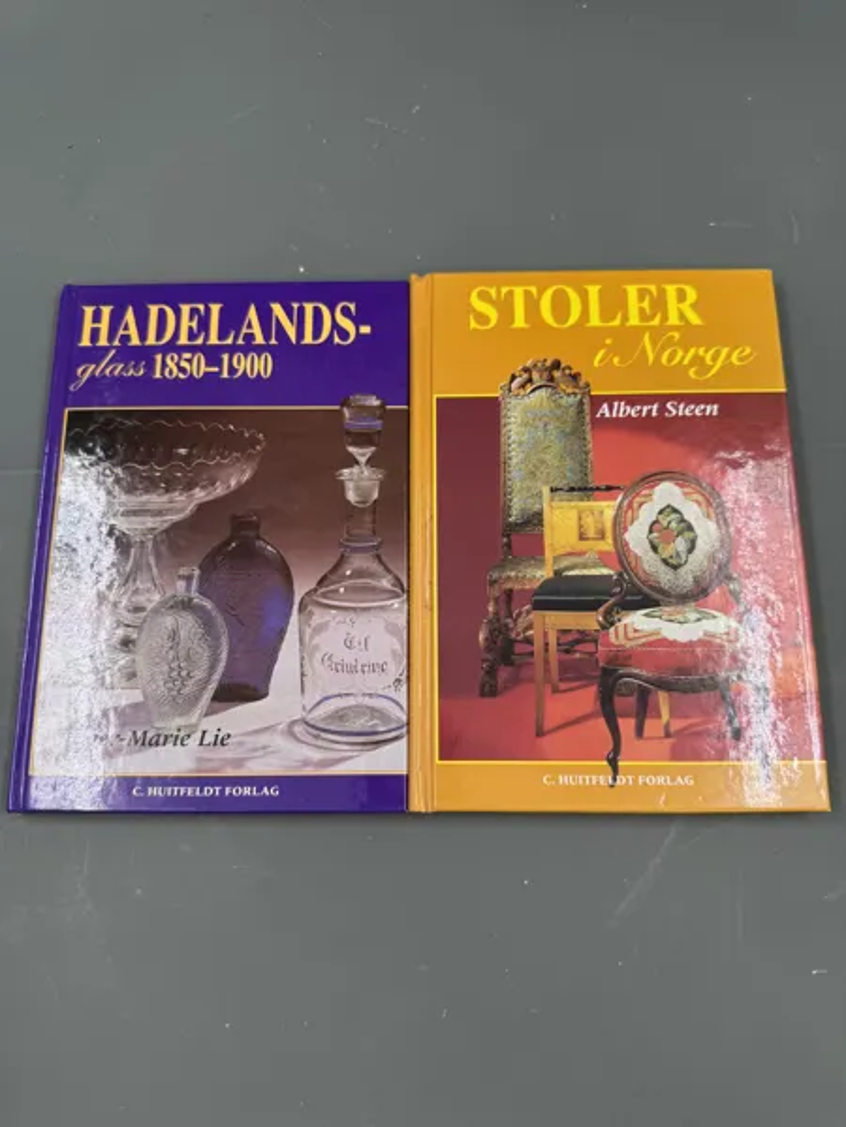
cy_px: 564
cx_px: 423
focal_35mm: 24
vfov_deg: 71.6
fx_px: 782
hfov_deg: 56.8
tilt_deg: -76.8
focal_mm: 6.76
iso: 64
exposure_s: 1/227
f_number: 1.78
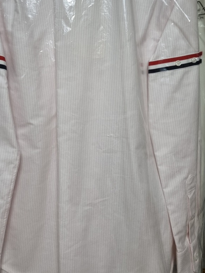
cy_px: 85
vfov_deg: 50.2
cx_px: 82
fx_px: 284
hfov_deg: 39.5
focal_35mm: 36
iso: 200
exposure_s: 1/120
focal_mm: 5.4
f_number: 1.8
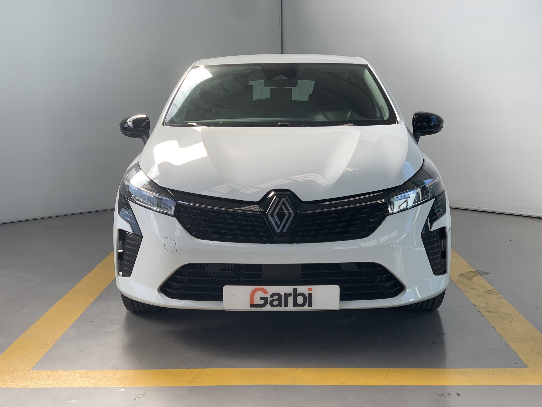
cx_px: 271
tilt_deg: -7.5
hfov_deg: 36.8
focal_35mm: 52
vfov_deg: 28.0
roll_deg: -0.2
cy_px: 204
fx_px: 814
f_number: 2.4
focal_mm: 6
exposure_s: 1/226
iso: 16
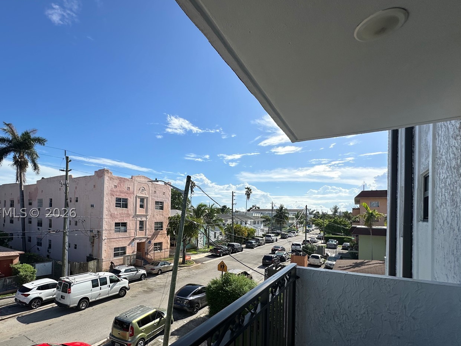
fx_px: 240
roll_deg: -1.9
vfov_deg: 70.6
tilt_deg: +2.9
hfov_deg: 86.9
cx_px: 190
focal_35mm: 18
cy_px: 213
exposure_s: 1/3205
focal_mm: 2.22
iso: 40
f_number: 2.2
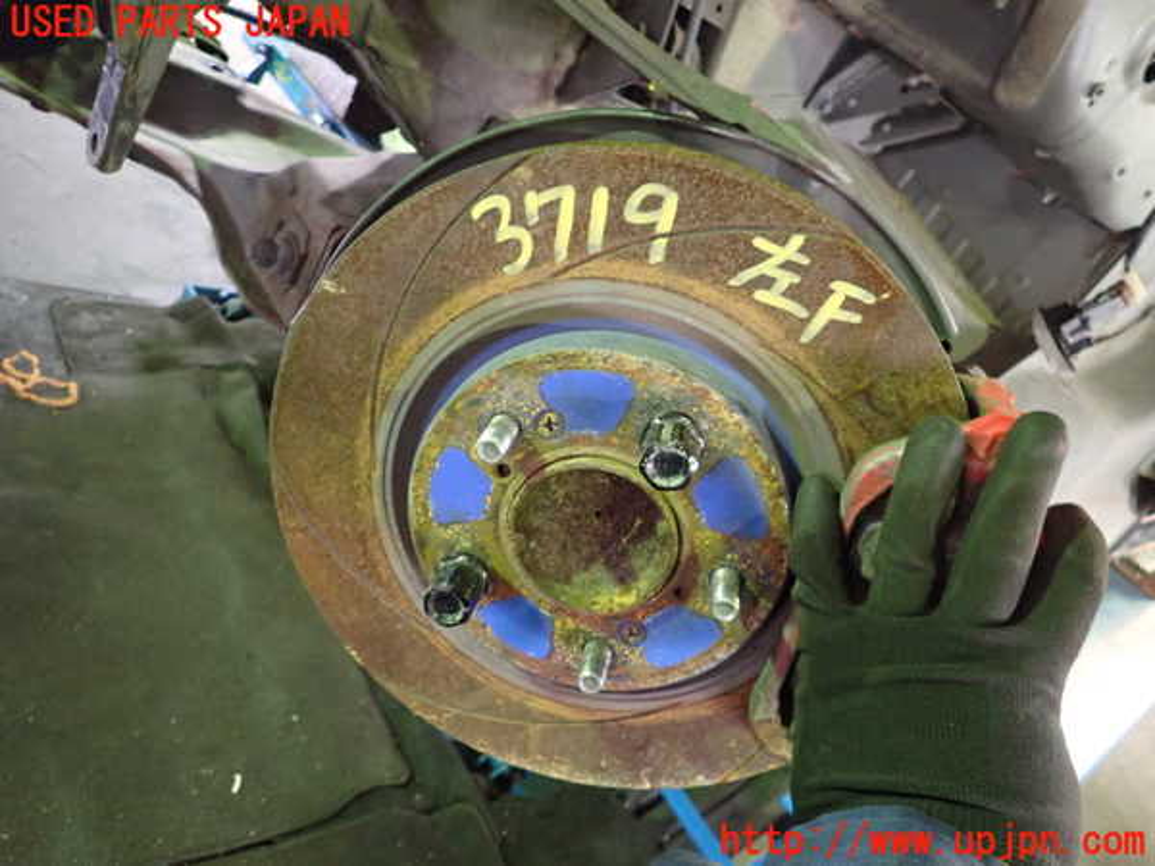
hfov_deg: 69.4
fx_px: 834
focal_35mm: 25
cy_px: 433
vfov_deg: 54.9
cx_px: 578
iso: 800
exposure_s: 1/30
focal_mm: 4.5
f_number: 2
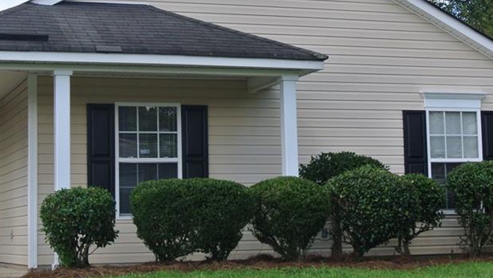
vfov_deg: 13.7
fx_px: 1150
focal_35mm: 88
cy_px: 96
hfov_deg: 24.2
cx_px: 217
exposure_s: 1/250
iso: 100
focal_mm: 18.9
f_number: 4.8
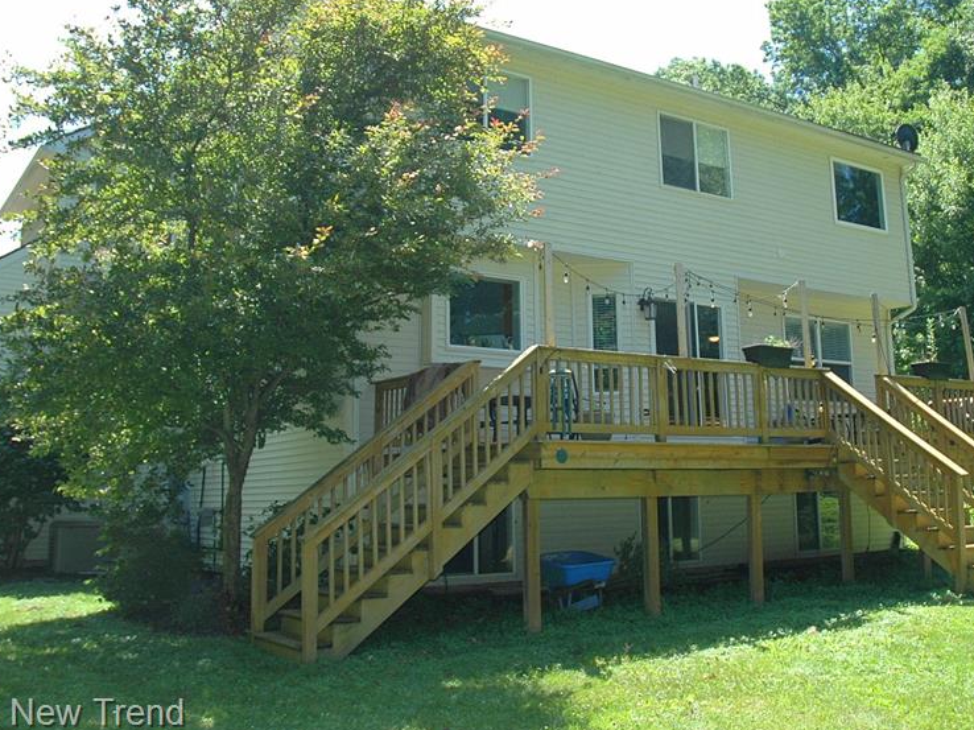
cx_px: 529
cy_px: 289
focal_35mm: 36
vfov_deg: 39.5
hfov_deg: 51.3
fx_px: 1013
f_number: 4.5
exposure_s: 1/500
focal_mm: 18
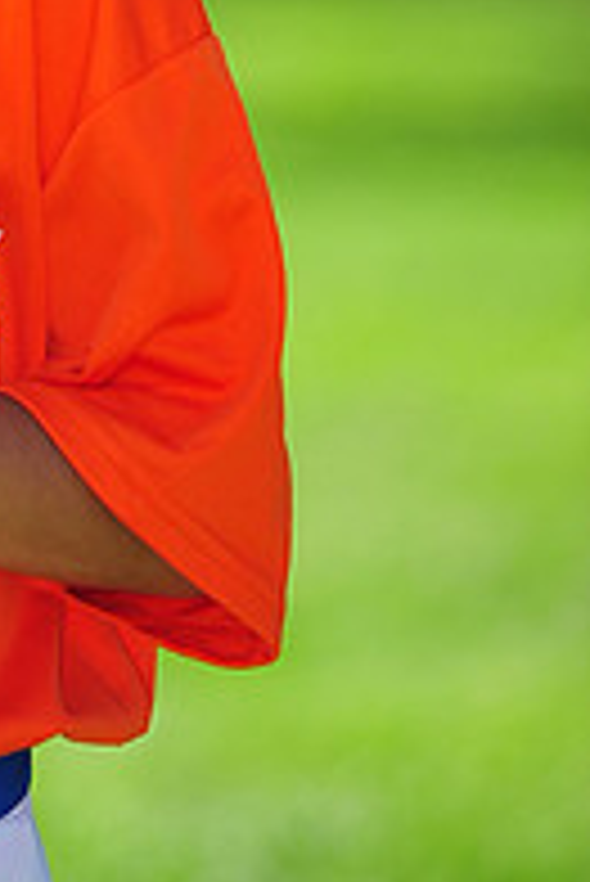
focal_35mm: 591
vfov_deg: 3.5
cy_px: -333
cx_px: -275
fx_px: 14502
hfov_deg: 2.3
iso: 200
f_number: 4.5
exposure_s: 1/640
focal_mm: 200
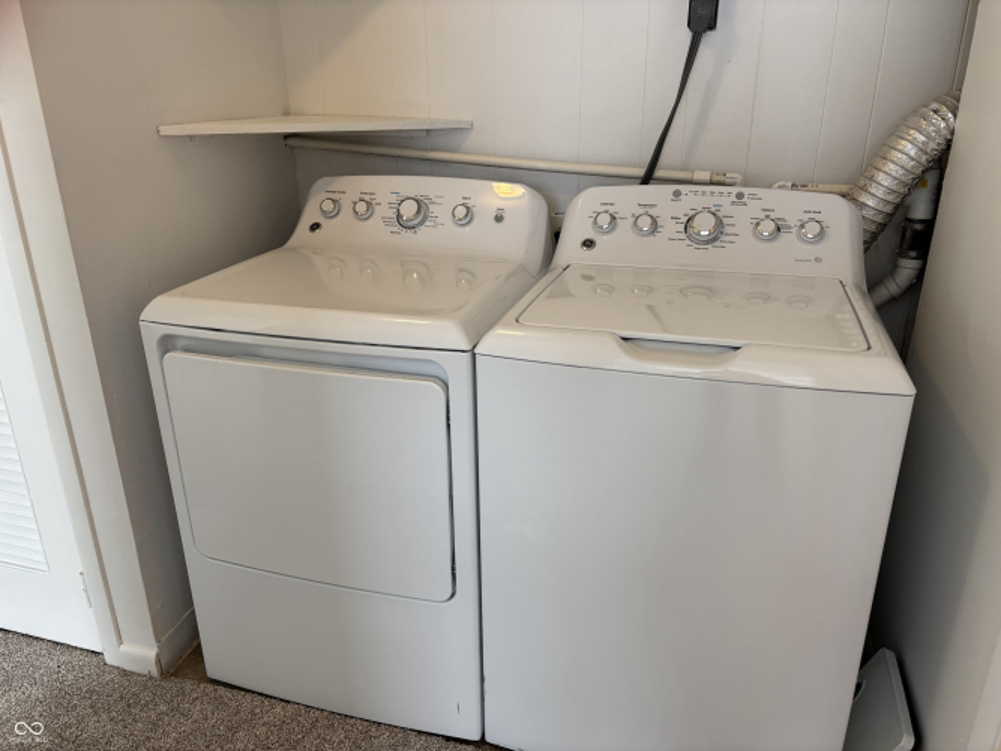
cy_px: 376
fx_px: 752
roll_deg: -0.2
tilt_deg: -21.2
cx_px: 500
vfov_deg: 53.0
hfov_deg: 67.3
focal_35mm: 26
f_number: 1.6
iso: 125
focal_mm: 5.96
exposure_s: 1/120
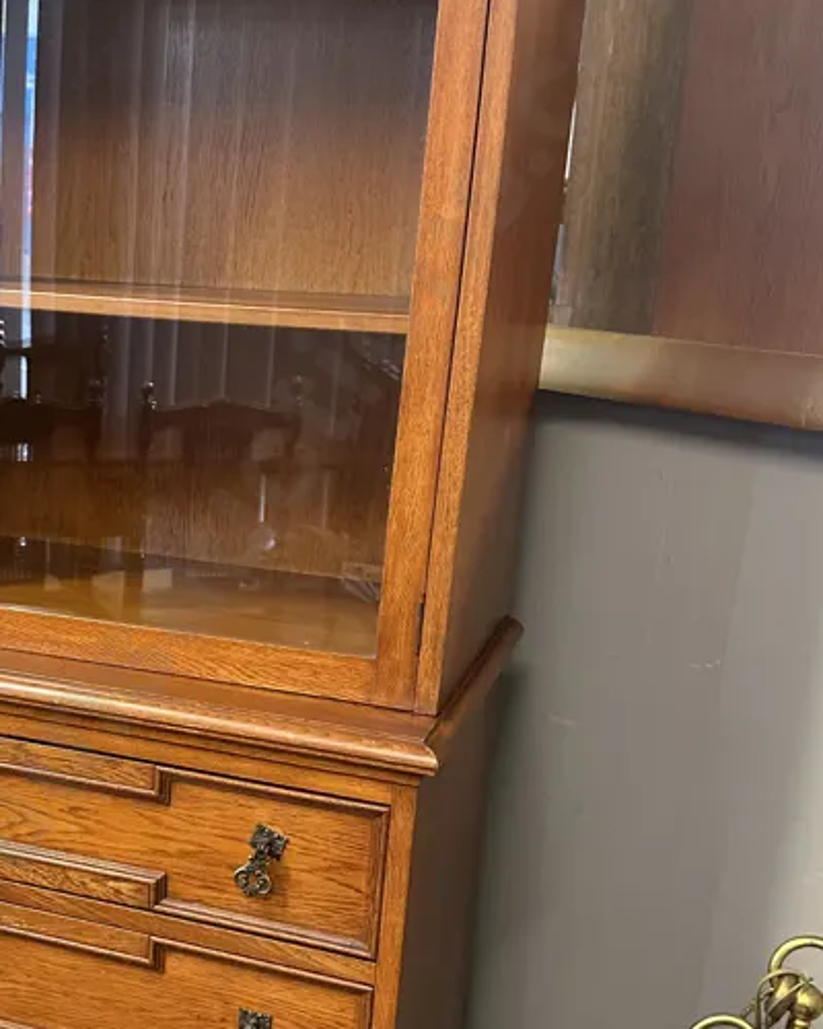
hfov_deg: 30.3
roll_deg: -2.1
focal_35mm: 48
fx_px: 1461
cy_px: 685
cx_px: 115
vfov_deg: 38.3
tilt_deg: -16.5
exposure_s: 1/50
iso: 320
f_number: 1.78
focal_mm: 6.86
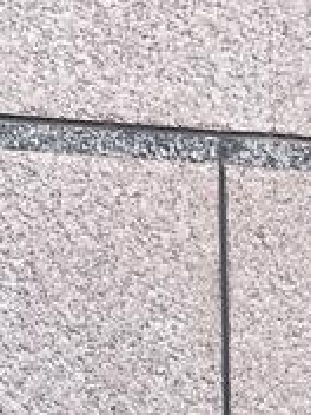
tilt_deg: -12.1
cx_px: 337
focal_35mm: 138
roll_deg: -0.3
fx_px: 1653
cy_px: 810
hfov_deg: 10.6
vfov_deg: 12.7
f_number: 1.6
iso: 32
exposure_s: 1/190
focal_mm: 4.2
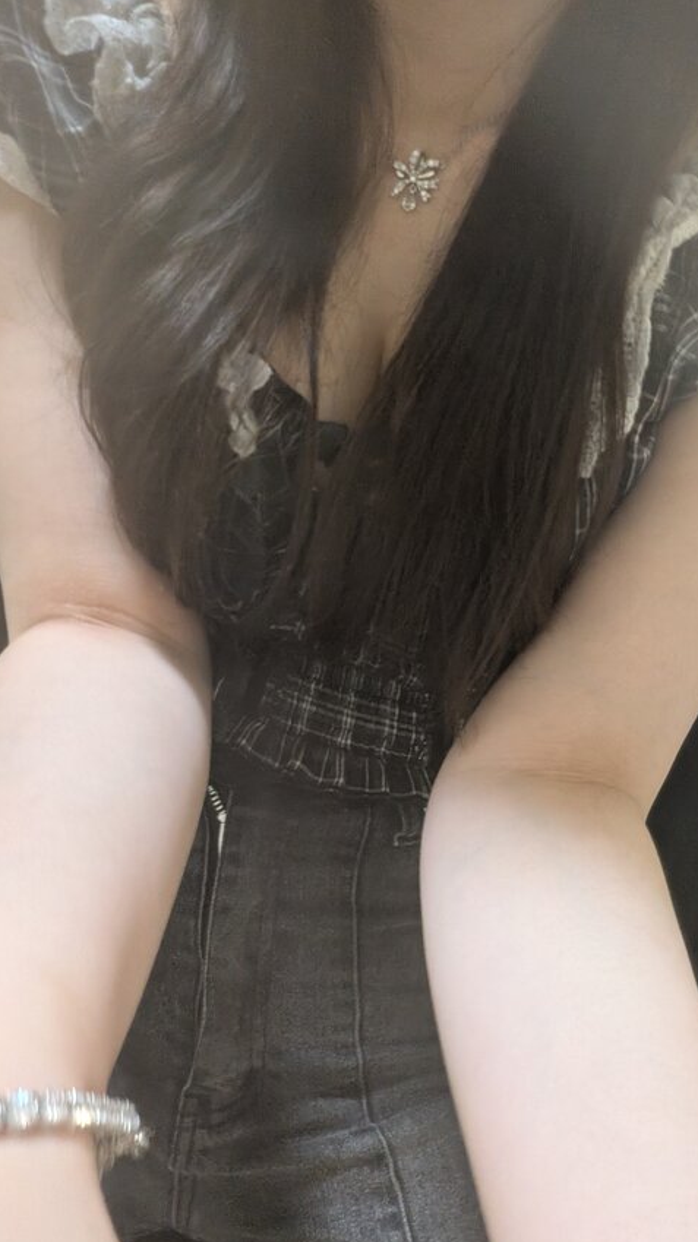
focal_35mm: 23
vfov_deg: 78.7
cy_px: 622
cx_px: 392
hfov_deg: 49.4
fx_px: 757
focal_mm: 2.74
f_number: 2.2
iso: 846
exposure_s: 1/24
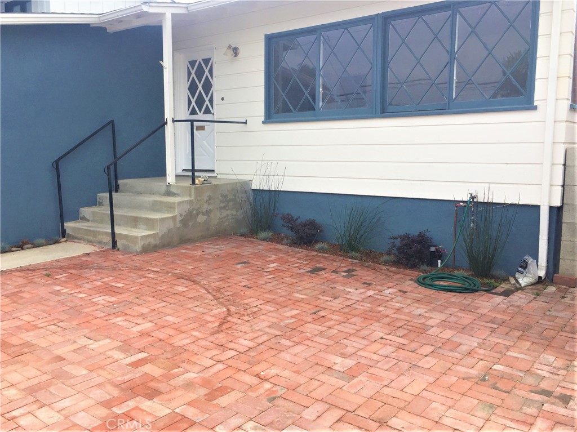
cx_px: 288
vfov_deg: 48.2
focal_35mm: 29
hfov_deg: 61.7
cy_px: 216
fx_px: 483
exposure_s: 1/842
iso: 32
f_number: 2.2
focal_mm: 4.15
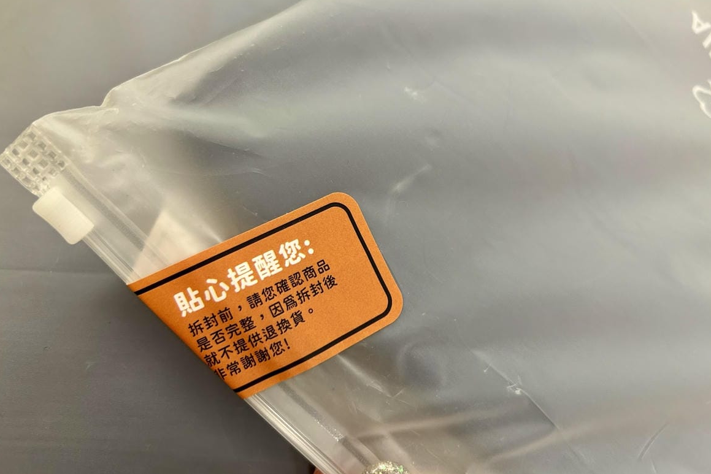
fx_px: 553
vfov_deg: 46.3
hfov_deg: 65.5
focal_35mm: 28
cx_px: 361
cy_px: 200
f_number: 1.5
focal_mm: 5.7
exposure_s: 1/66
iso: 125
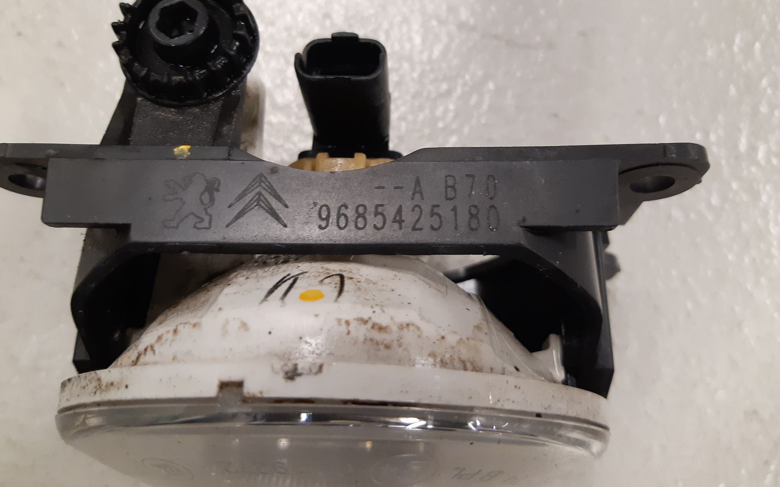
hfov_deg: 62.9
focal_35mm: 30
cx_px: 401
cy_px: 188
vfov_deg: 41.6
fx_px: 638
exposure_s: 1/50
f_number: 1.7
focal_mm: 3.93
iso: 200
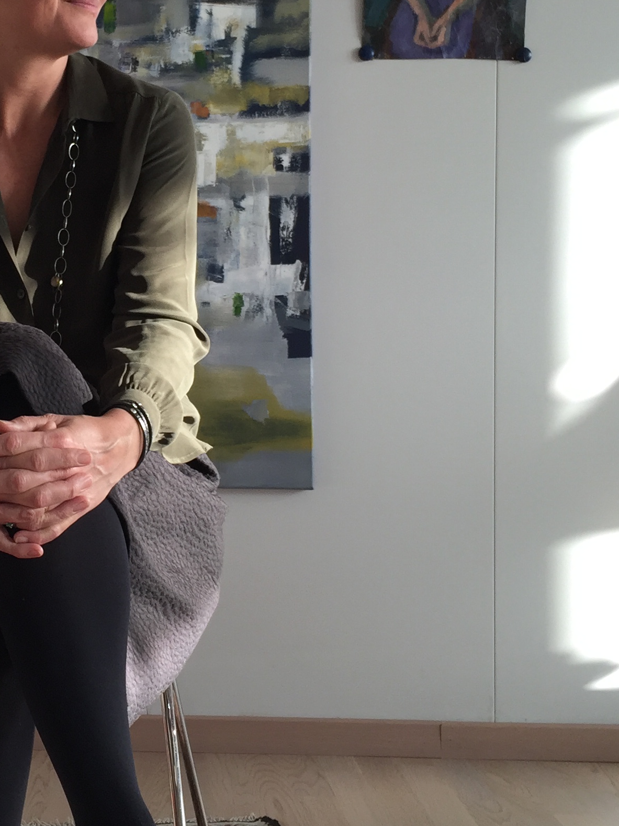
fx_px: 1431
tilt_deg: +0.2
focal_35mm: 60
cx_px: 73
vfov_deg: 32.0
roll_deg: -1.1
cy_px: 308
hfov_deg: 23.8
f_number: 2.2
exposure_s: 1/100
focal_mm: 4.15
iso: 50
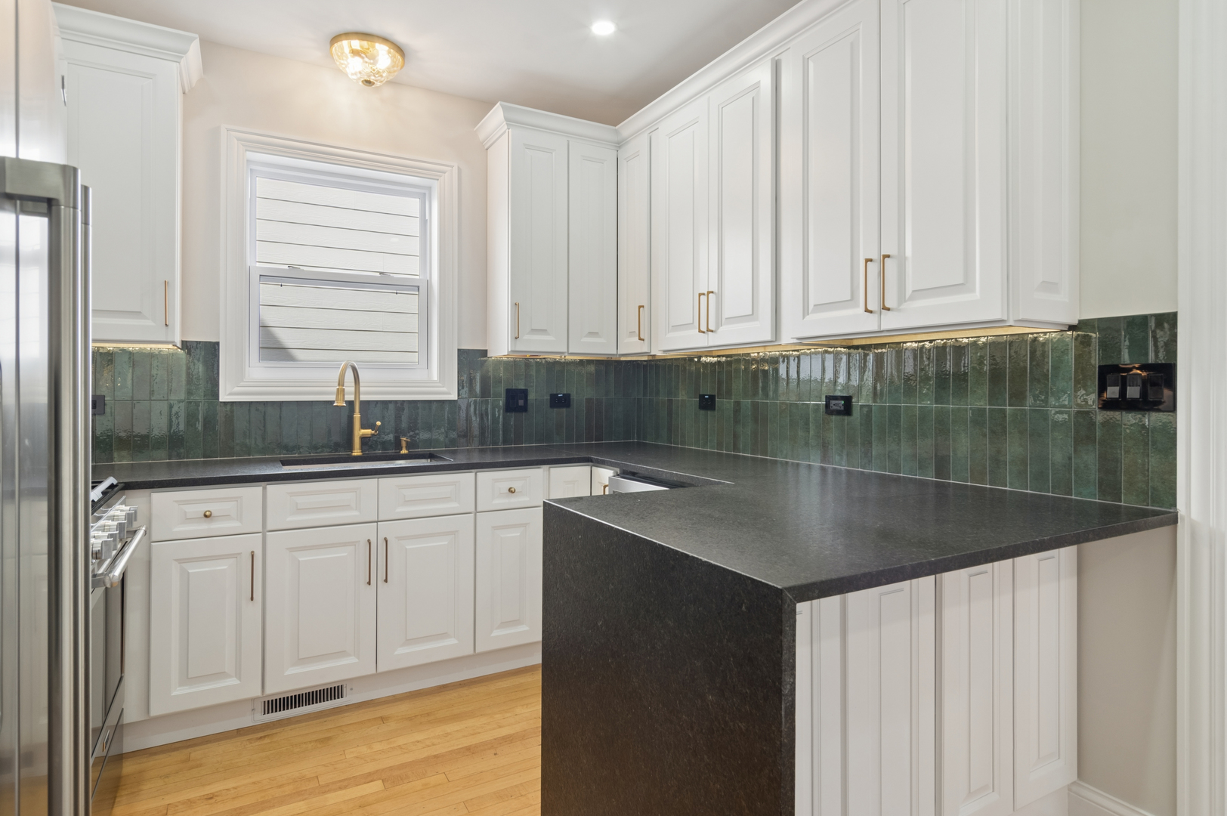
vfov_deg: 67.3
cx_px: 614
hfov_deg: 90.0
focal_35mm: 18
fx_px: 613
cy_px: 408
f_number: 10
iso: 200
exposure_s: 1/13
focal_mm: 12
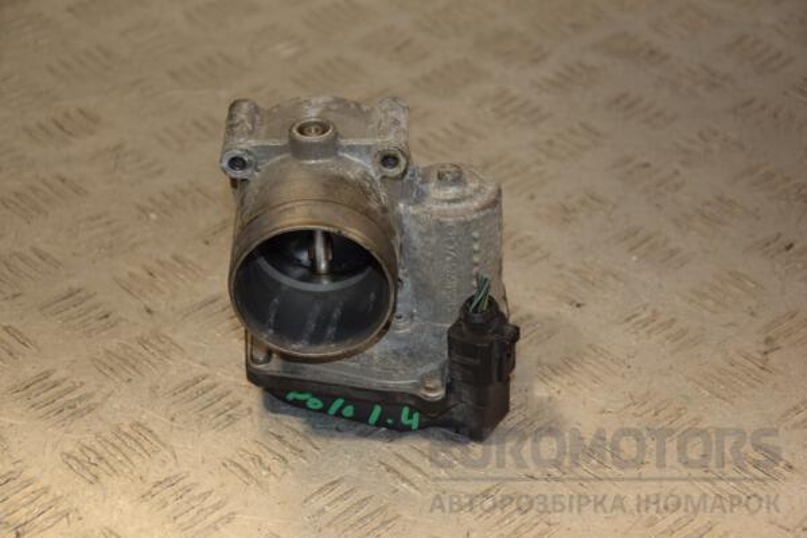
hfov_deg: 21.9
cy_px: 269
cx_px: 404
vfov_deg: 14.7
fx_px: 2085
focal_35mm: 93
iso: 800
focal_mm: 62
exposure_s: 1/200
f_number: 5.3
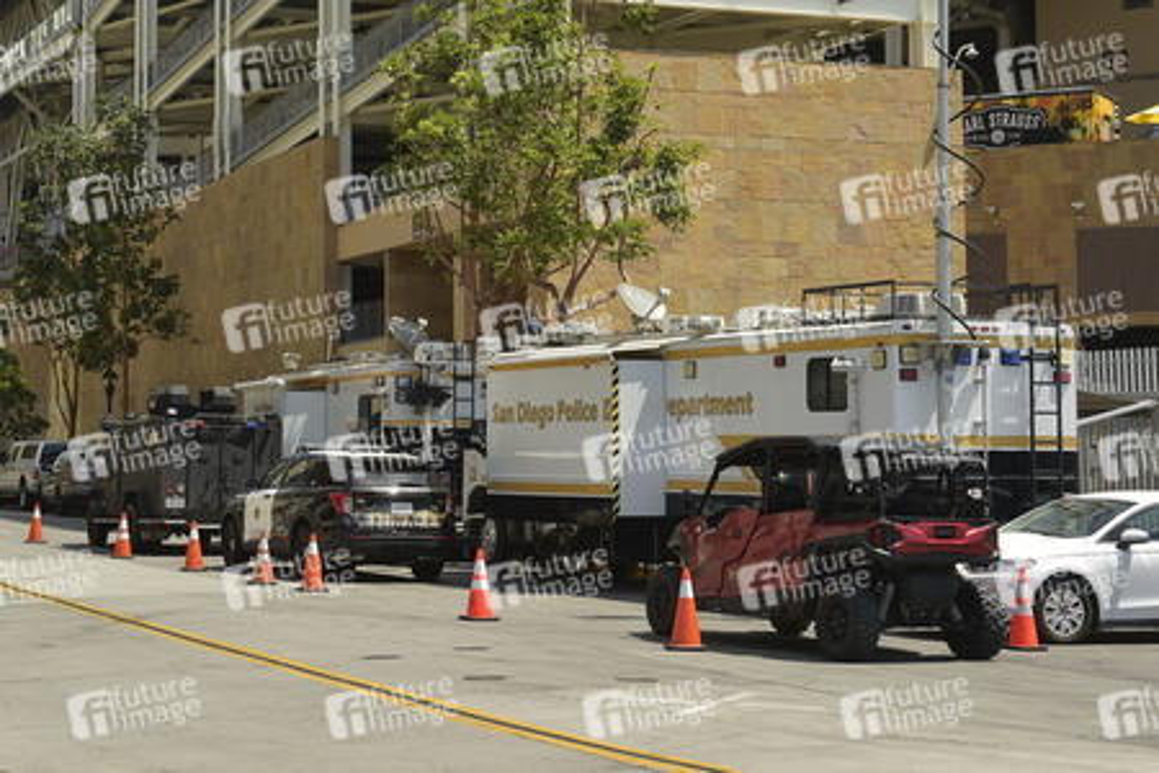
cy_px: 386
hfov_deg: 35.6
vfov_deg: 24.2
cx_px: 580
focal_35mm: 56
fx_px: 1803
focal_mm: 56
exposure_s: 1/250
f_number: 11
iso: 160
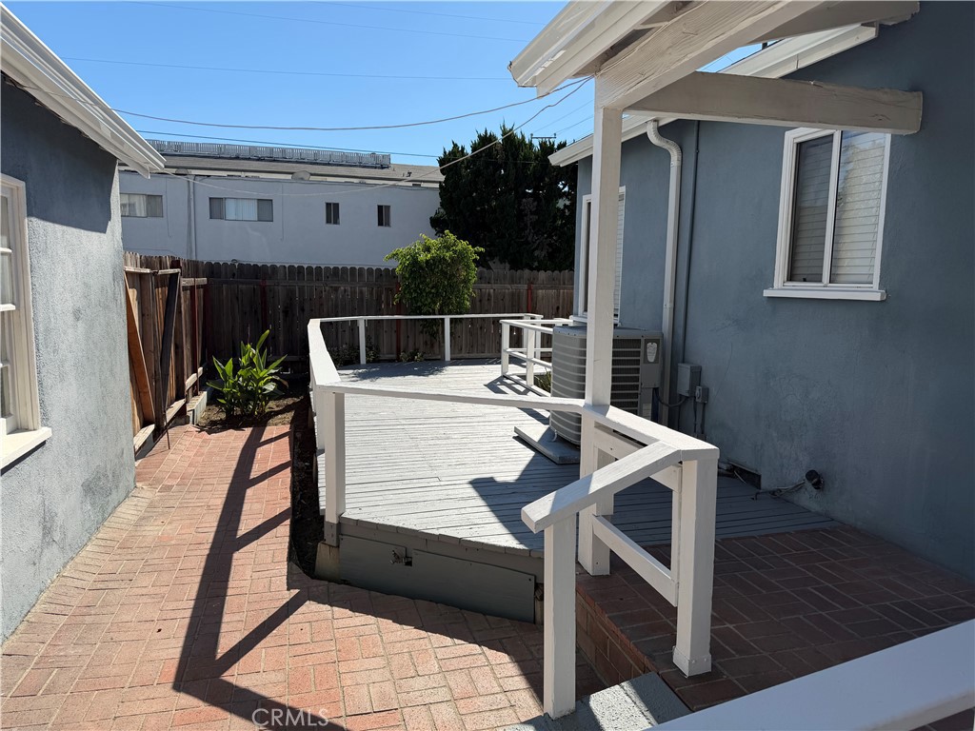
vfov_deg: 56.8
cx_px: 488
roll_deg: -0.4
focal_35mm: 24
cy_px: 366
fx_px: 676
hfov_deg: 71.6
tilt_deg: -7.1
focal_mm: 6.76
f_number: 1.78
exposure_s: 1/4673
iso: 80
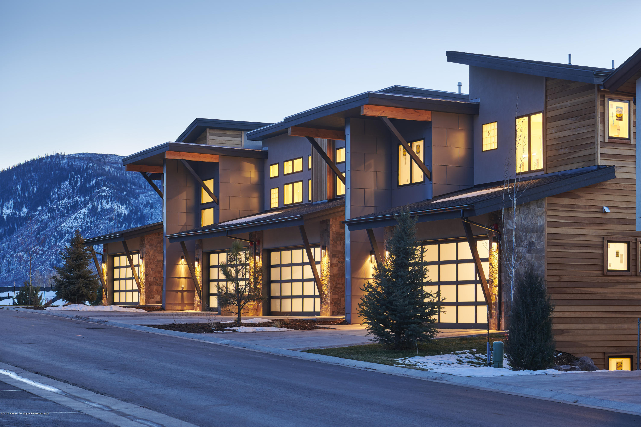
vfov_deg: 19.5
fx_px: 1246
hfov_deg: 28.8
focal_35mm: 70
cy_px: 214
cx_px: 320
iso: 100
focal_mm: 70
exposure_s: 3
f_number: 9
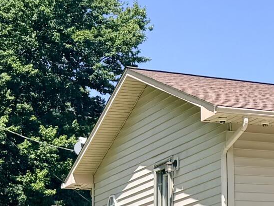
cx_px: 632
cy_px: 200
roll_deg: +2.7
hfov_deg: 12.2
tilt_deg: +5.7
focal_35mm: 132
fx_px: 1045
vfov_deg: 11.1
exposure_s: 1/3759
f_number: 1.78
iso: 80
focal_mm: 6.76
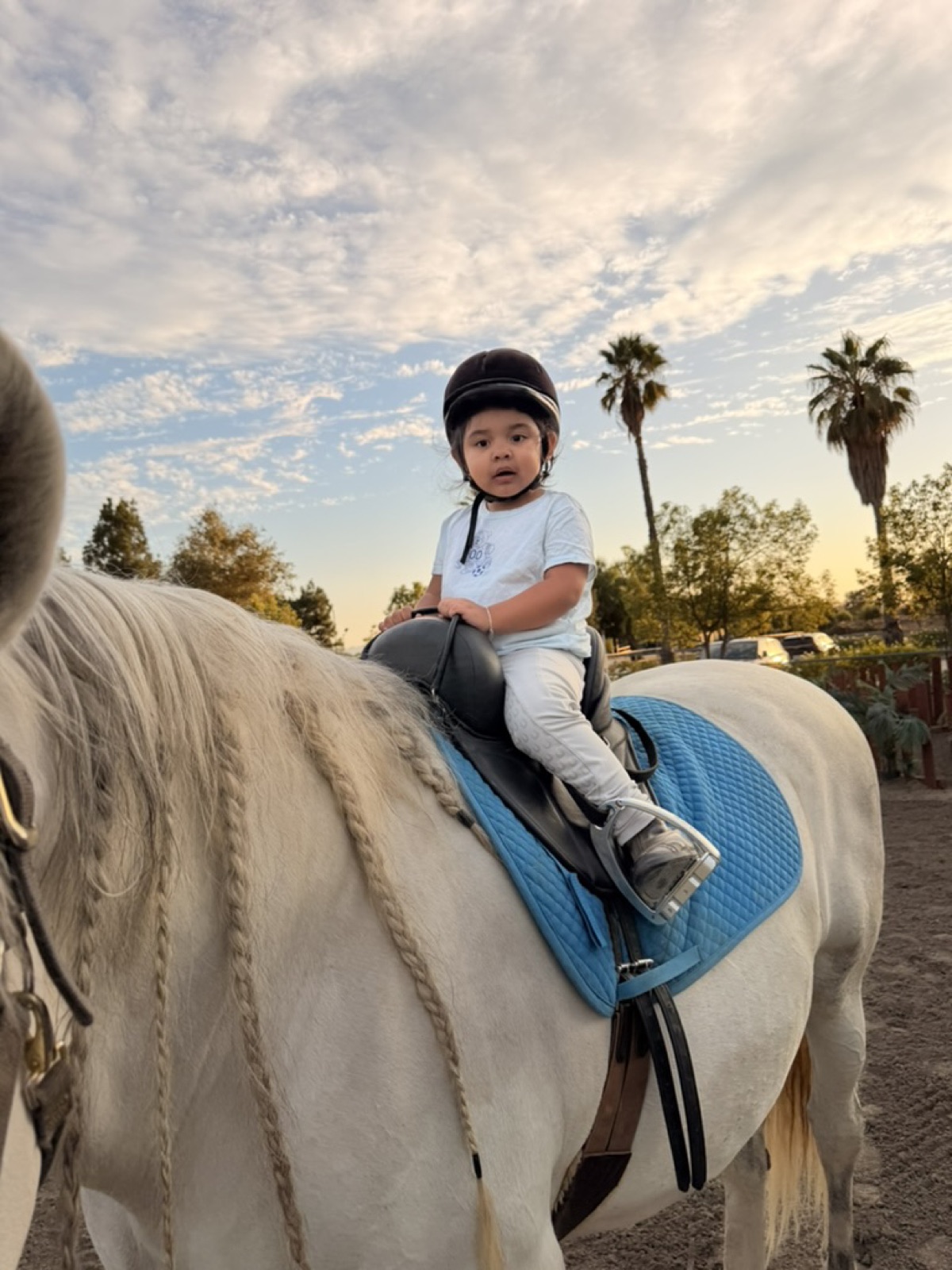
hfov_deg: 56.8
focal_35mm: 24
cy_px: 635
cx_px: 476
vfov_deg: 71.6
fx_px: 880
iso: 80
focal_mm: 6.76
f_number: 1.78
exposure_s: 1/1949
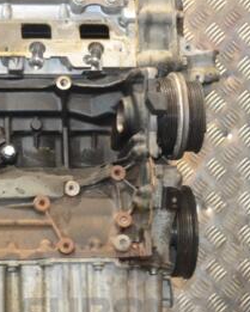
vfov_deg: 17.0
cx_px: 0
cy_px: 157
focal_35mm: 113
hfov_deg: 13.5
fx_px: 1045
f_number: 6.3
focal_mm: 35
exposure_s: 1/60
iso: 2800
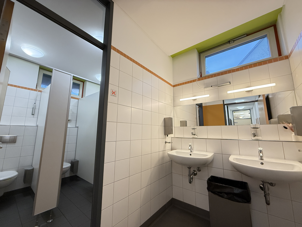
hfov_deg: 102.1
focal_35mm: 14
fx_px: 122
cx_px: 151
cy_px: 114
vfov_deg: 85.7
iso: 400
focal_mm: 2.22
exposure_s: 1/100
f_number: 2.2
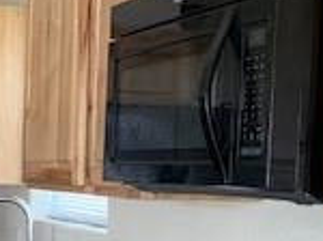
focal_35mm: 111
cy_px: 226
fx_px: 1034
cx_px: -138
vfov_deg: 13.2
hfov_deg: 16.4
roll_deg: -2.3
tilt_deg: -2.6
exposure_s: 1/60
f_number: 1.8
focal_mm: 4.25
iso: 125
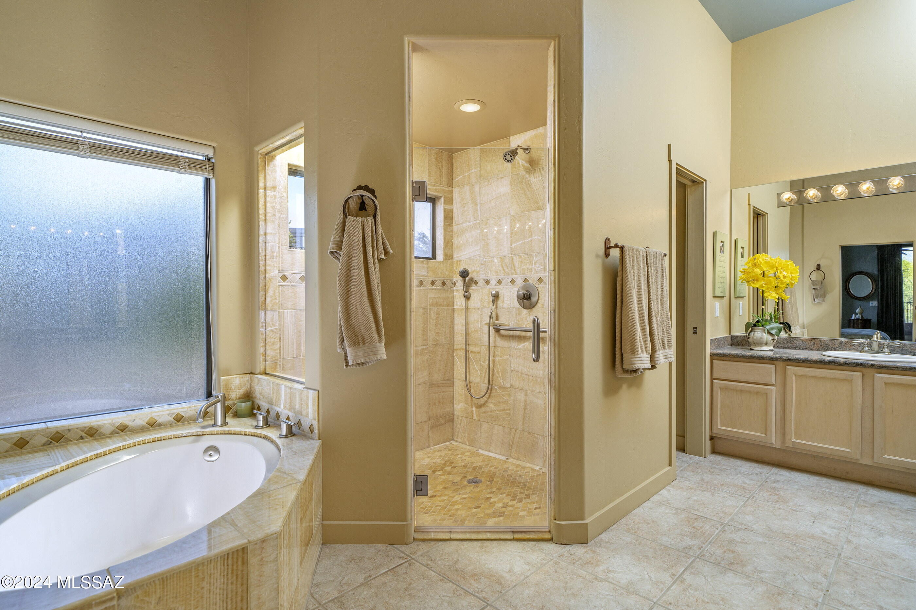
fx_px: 432
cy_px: 305
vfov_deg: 70.4
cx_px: 458
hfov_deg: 93.3
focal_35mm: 17
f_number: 5
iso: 200
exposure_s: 1/60
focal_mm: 17
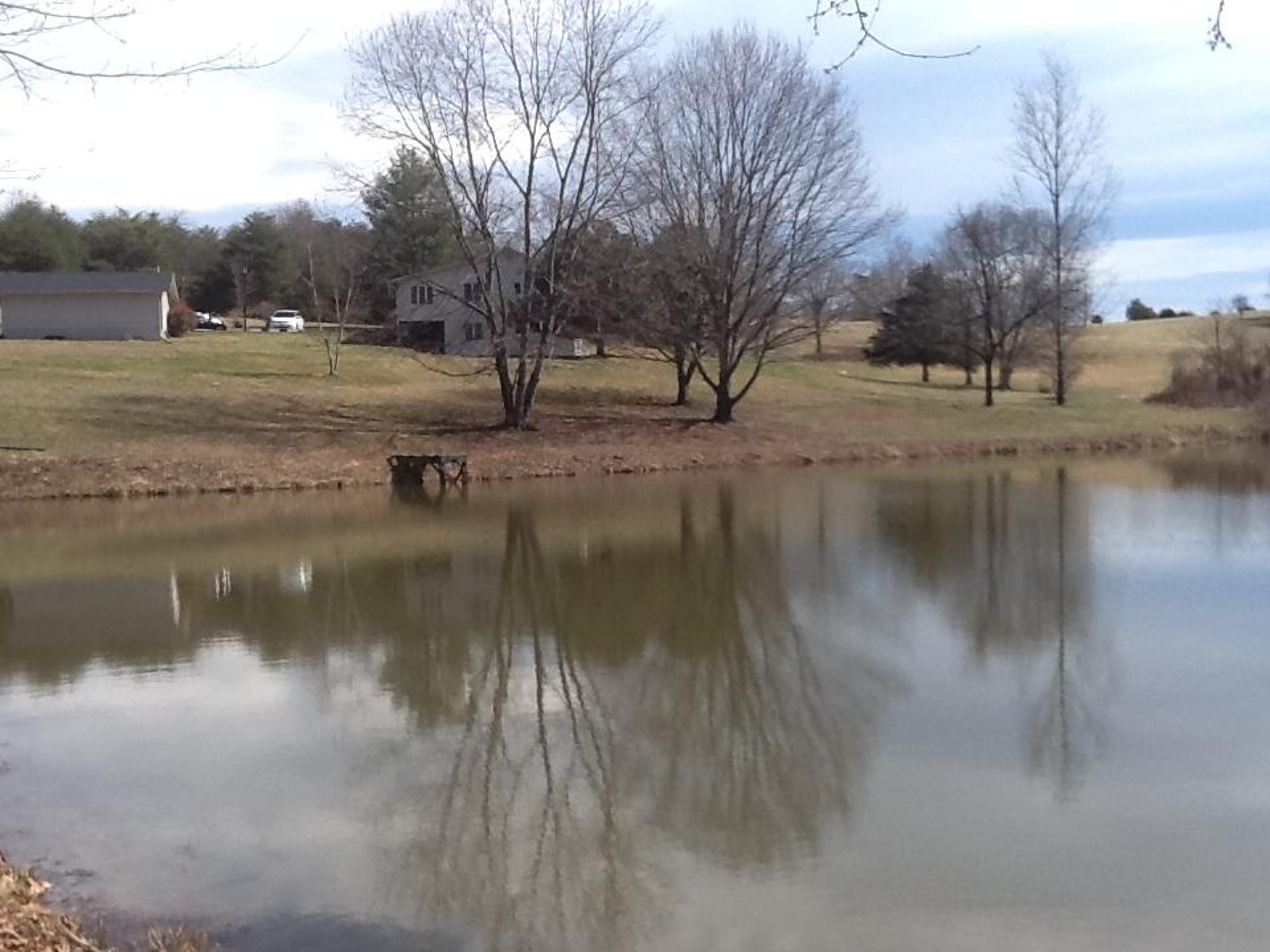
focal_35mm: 44
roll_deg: +2.2
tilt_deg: -4.3
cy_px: 476
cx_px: 635
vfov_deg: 32.9
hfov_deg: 42.9
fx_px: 1614
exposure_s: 1/990
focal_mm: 2.03
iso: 40
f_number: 2.4
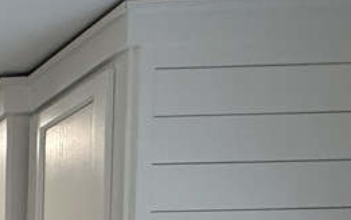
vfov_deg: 13.0
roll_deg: +0.8
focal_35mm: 82
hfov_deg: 15.0
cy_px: 489
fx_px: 784
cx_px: -488
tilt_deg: -2.5
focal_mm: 2.22
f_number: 2.2
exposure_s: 1/120
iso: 160
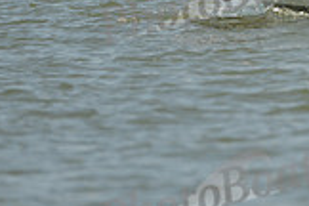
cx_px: 469
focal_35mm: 1434
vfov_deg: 1.0
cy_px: -131
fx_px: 12308
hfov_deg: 1.4
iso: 200
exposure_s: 1/1250
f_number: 6.3
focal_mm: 400
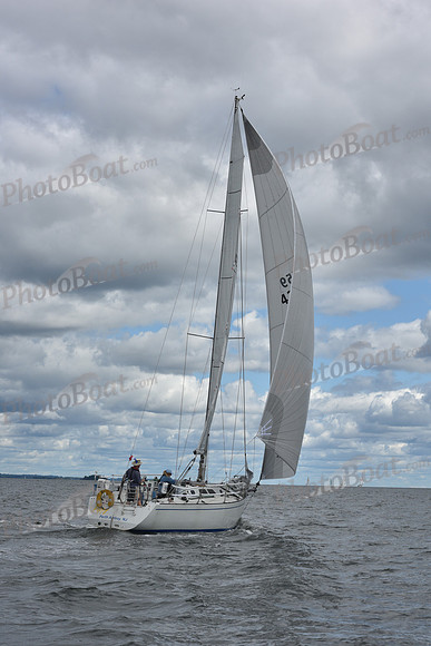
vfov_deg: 28.8
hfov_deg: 19.5
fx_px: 1256
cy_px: 323
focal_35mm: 70
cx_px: 216
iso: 250
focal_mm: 70
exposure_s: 1/800
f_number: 11
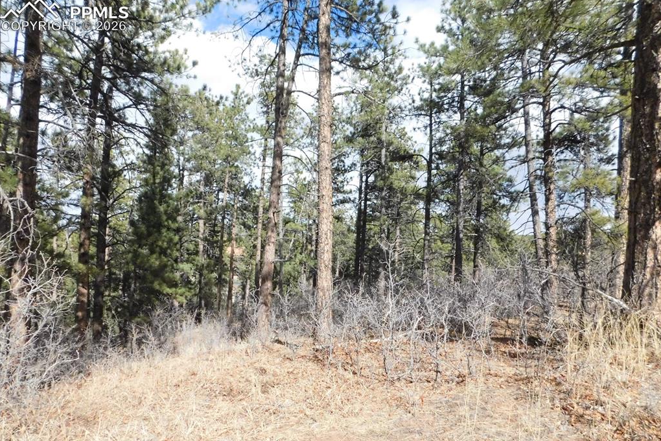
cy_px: 244
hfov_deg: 73.7
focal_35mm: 24
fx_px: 441
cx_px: 330
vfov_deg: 53.0
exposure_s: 1/1500
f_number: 6
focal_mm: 4
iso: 800
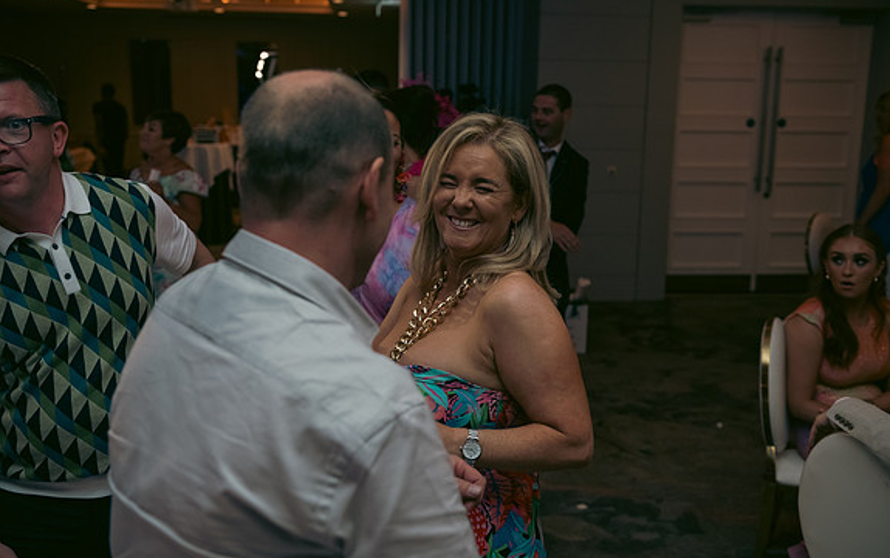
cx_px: 447
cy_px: 278
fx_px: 898
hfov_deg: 52.7
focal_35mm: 37
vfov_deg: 34.5
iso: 800
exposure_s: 1/160
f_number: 3.5
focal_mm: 36
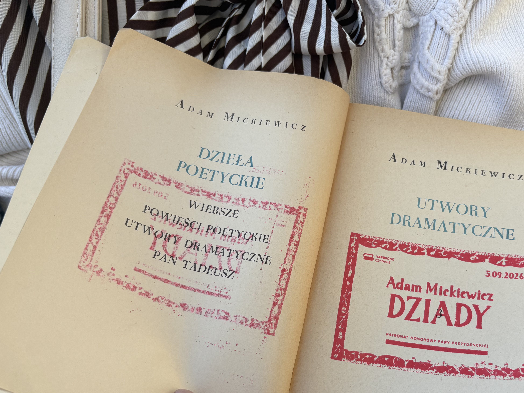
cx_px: 323
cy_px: 266
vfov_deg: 37.3
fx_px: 575
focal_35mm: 38
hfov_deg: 48.6
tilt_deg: -46.0
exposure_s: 1/920
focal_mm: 5.96
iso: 50
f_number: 1.6
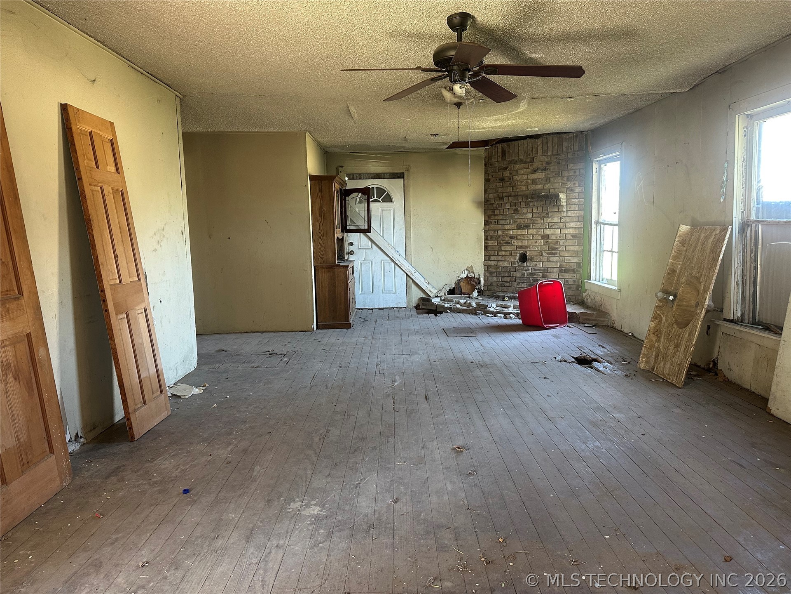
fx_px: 548
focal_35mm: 24
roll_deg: +0.6
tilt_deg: -7.1
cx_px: 396
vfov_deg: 56.8
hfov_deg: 71.6
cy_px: 297
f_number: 1.78
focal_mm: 6.86
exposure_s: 1/60
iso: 250
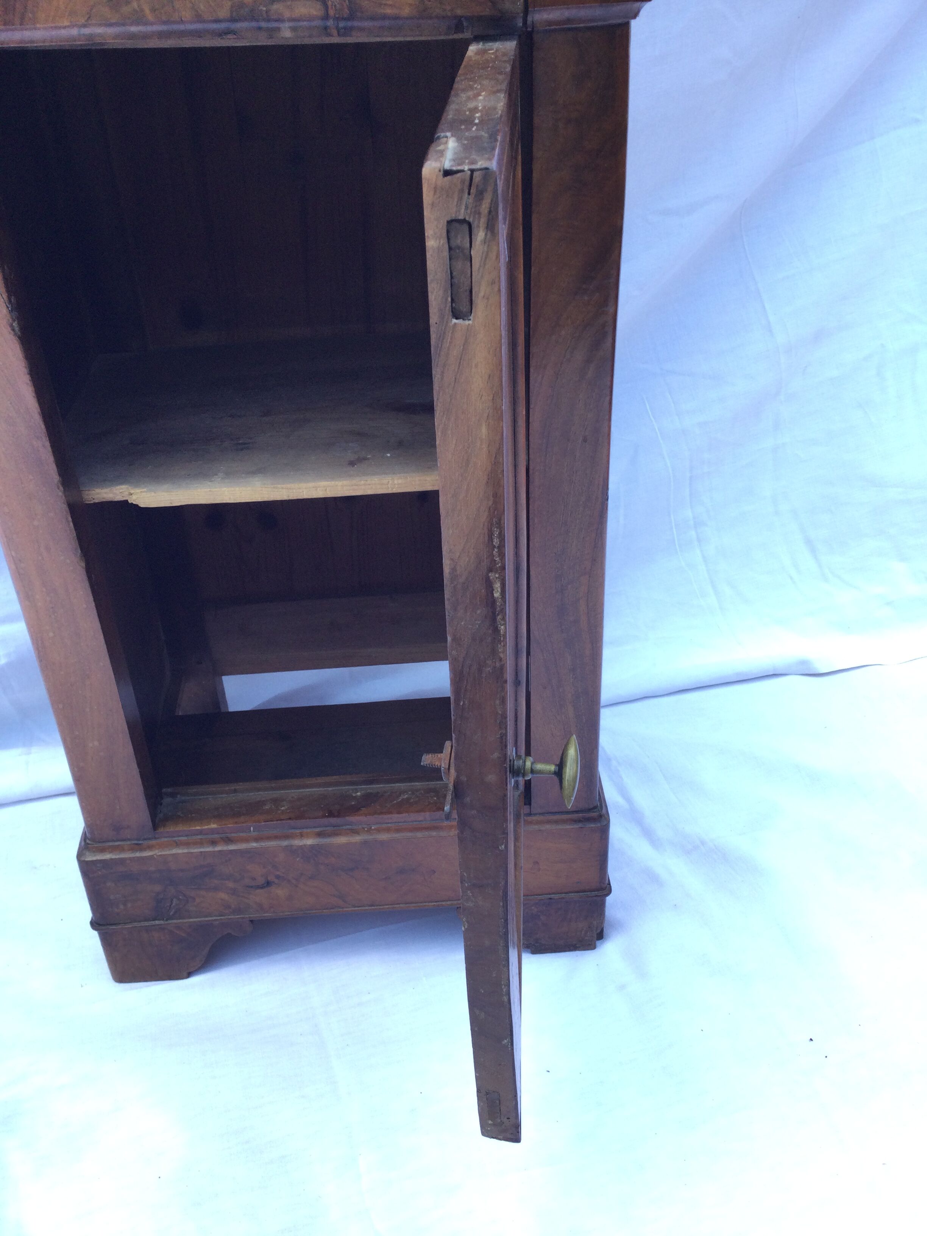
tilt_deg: -33.2
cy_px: 618
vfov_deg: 58.4
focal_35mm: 31
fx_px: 1107
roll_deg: +3.0
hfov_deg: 45.4
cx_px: 464
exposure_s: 1/112
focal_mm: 3.3
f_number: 2.4
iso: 25
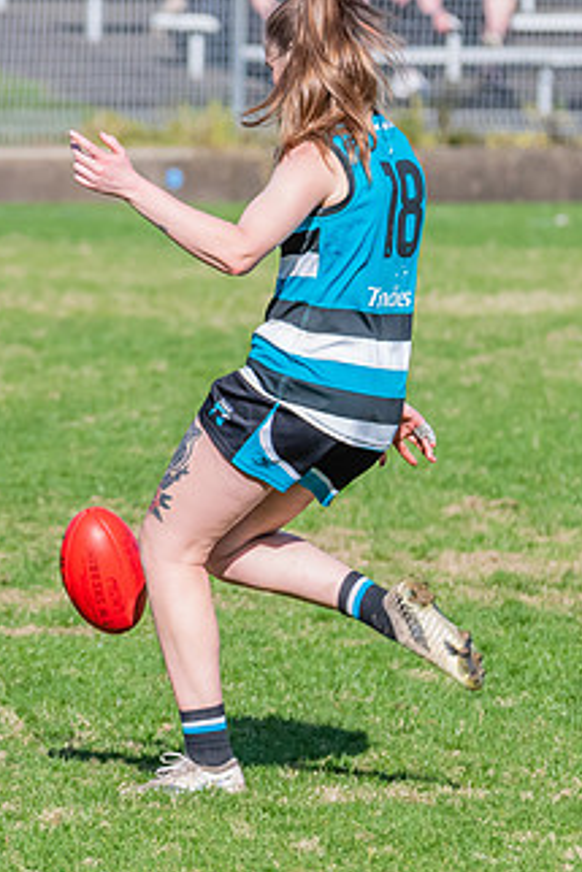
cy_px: 300
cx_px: 162
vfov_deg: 2.3
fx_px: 21727
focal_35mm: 897
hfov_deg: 1.5
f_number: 9
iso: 800
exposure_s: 1/1600
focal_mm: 300
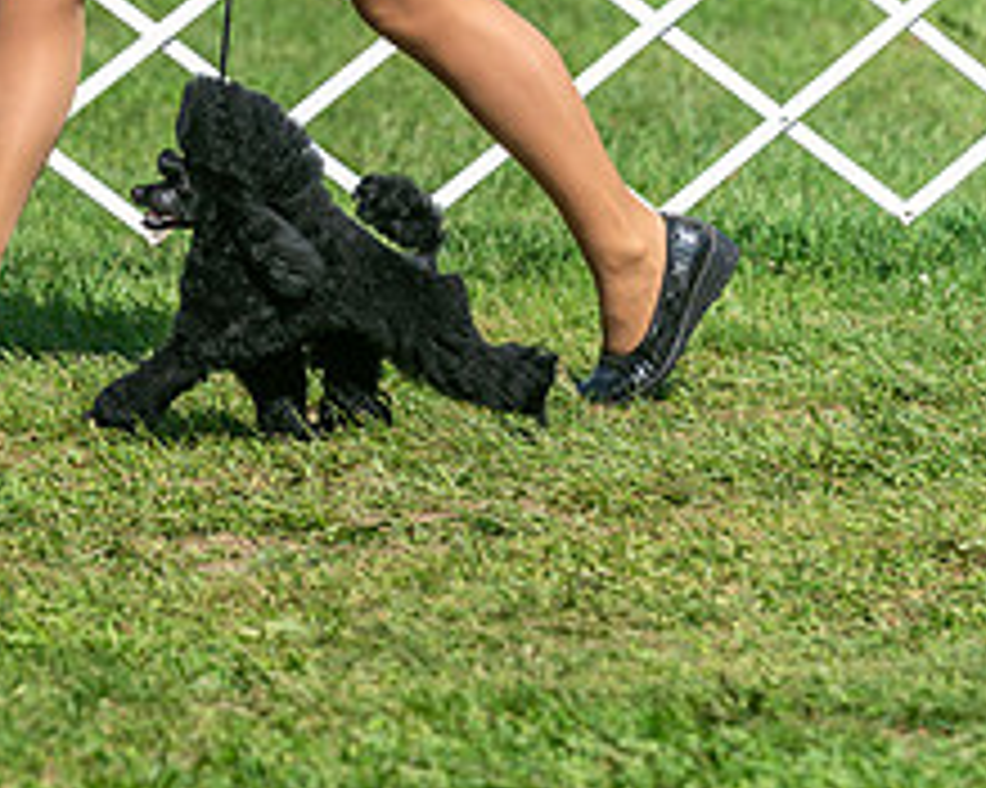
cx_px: 241
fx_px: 14118
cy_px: -140
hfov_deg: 4.0
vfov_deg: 3.2
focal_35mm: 484
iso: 80
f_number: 4
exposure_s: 1/1000
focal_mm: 167
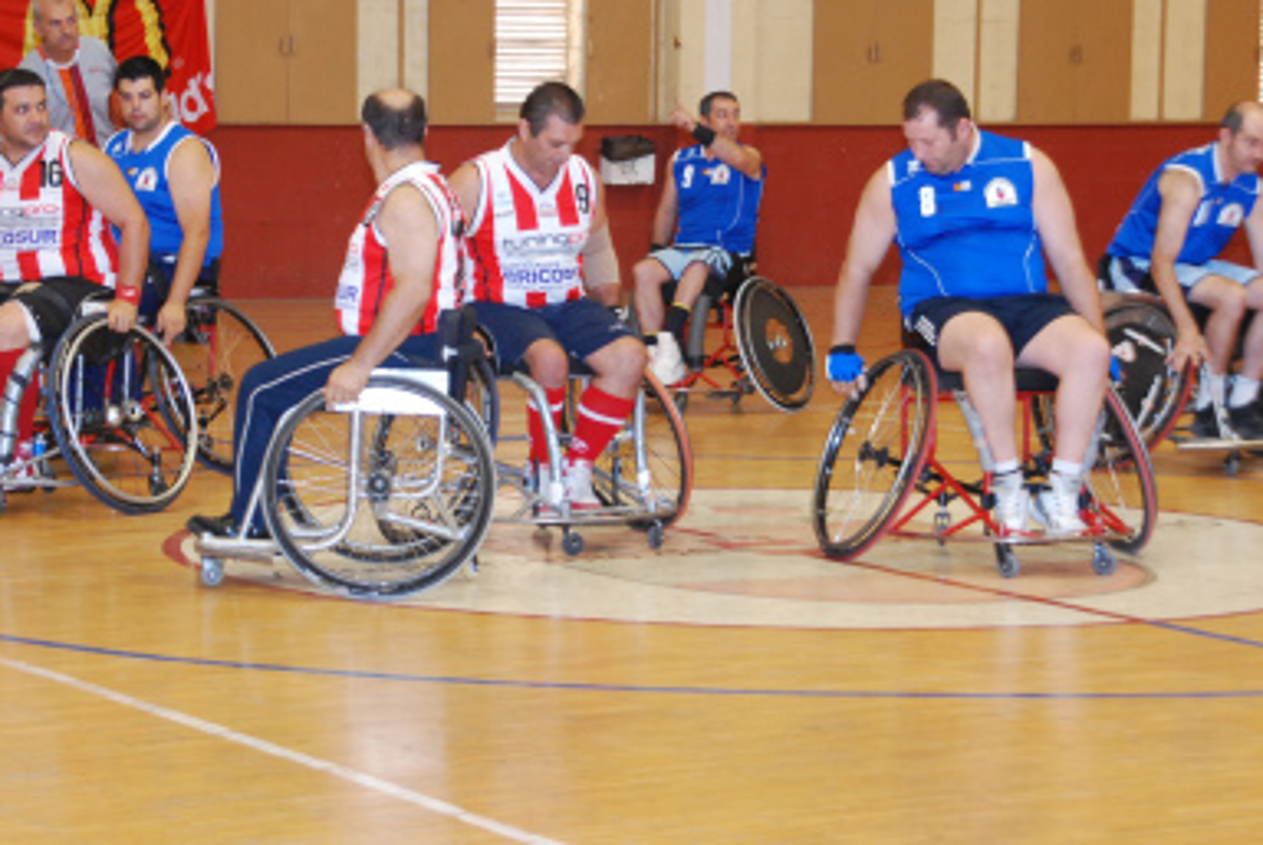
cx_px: 579
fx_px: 4144
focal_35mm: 118
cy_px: 378
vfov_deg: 11.6
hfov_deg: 17.3
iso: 720
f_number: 5
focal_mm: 50
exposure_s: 1/60
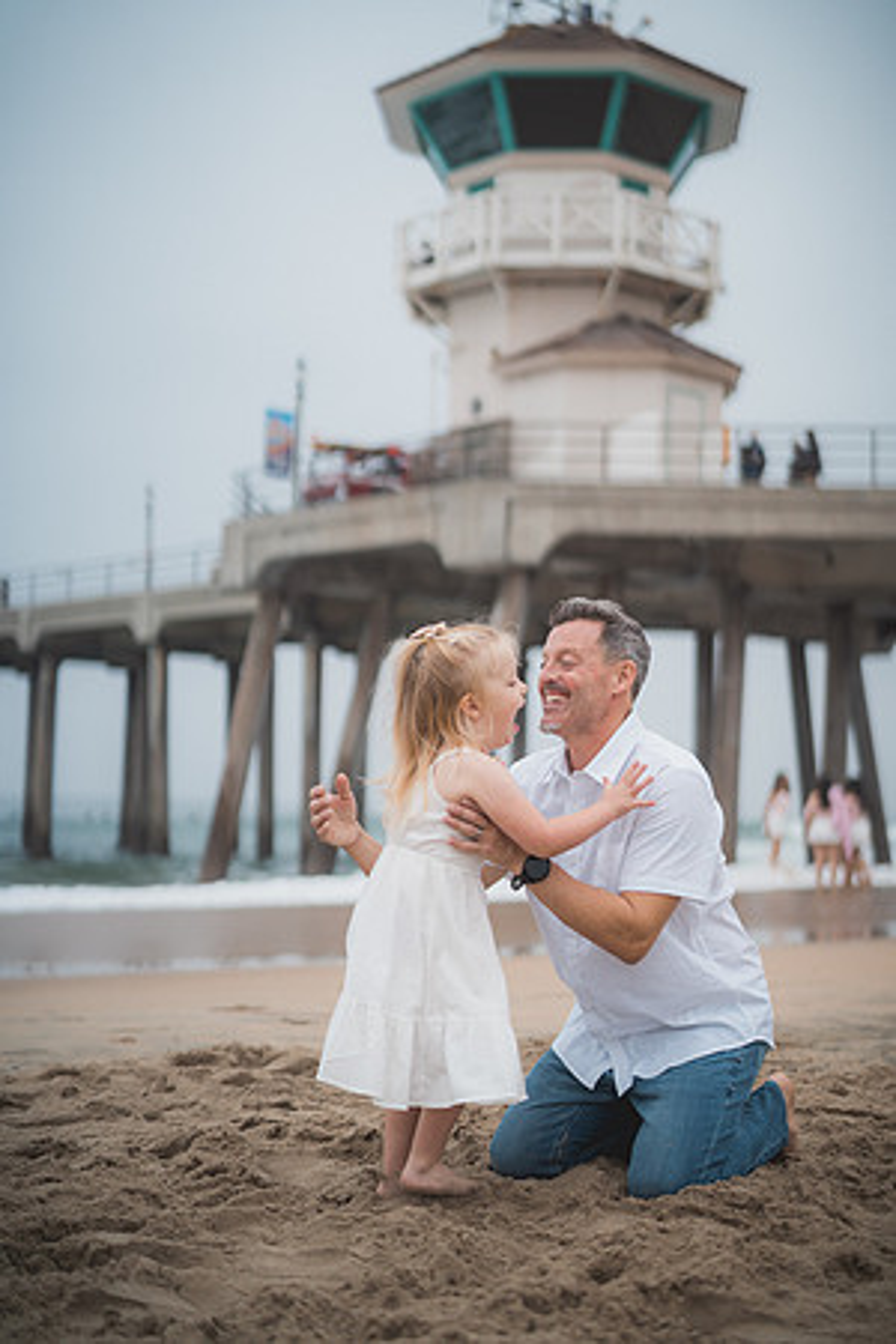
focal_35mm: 50
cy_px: 672
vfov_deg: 39.6
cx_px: 448
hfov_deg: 27.0
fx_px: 1867
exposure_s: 1/4000
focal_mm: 50
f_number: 1.4
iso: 160
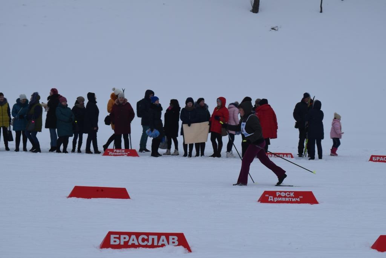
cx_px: 193
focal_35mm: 82
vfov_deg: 16.6
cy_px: 129
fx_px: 885
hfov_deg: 24.6
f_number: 9
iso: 200
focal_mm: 55
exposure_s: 1/320
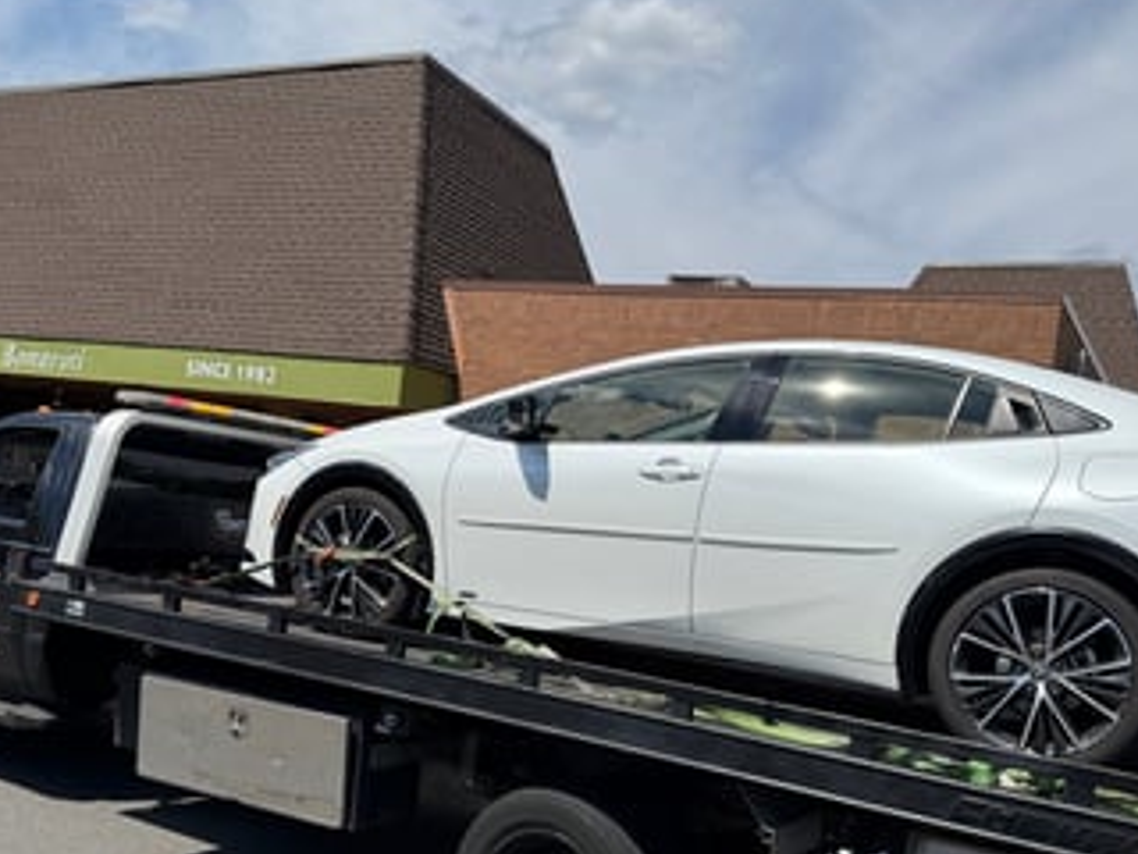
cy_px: 591
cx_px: 551
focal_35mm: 36
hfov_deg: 51.3
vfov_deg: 39.0
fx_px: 1183
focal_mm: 6.76
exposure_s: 1/6711
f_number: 1.78
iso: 80
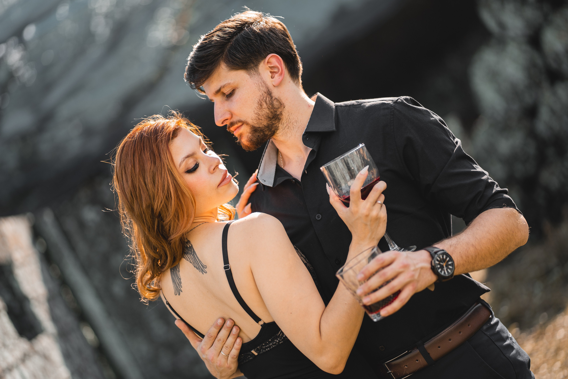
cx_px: 284
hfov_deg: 23.9
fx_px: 1341
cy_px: 190
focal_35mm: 85
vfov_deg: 16.1
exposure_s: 1/500
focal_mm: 85
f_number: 1.8
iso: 100
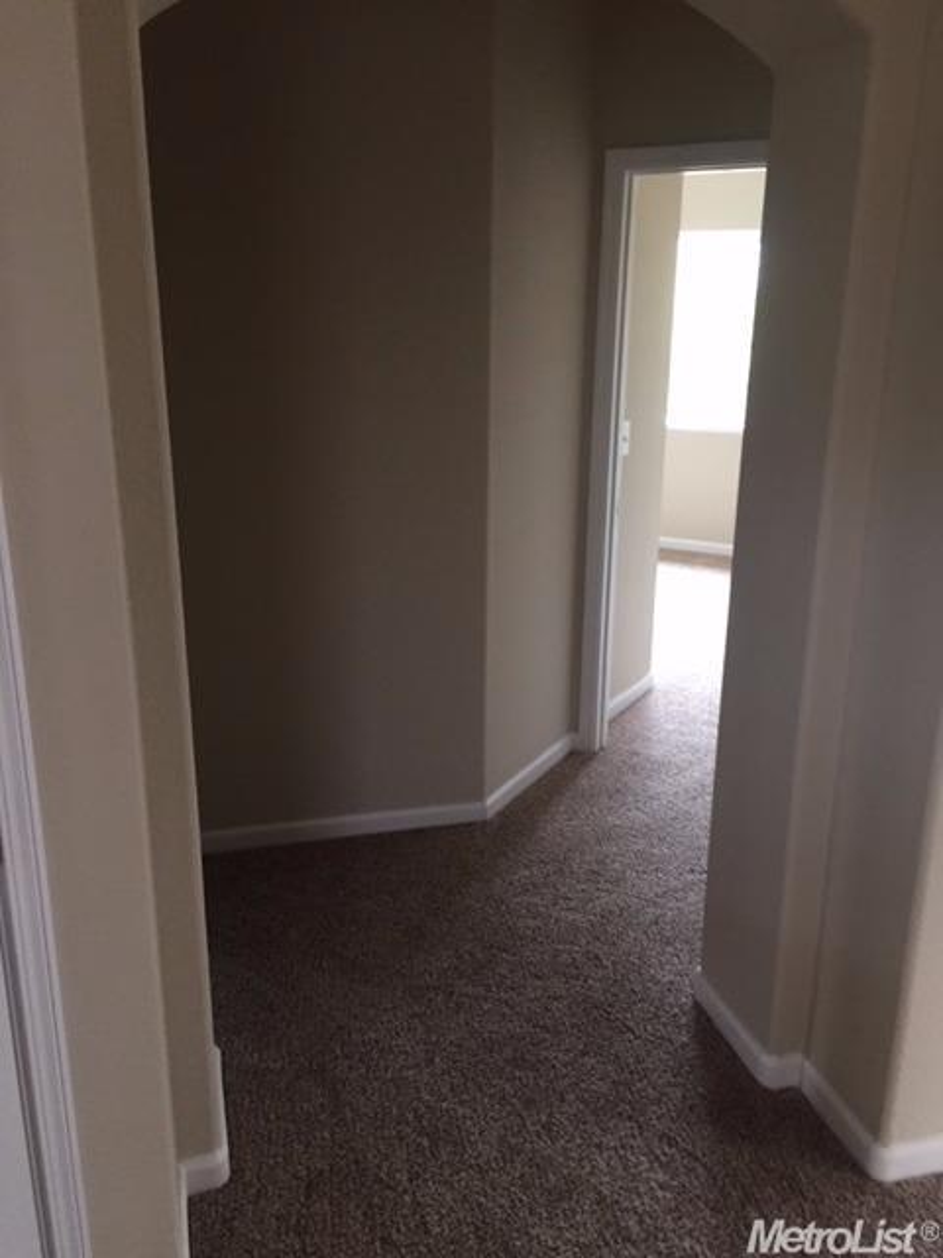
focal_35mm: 29
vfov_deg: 61.7
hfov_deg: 48.2
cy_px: 629
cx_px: 472
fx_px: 1053
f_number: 2.2
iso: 125
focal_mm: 4.15
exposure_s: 1/30
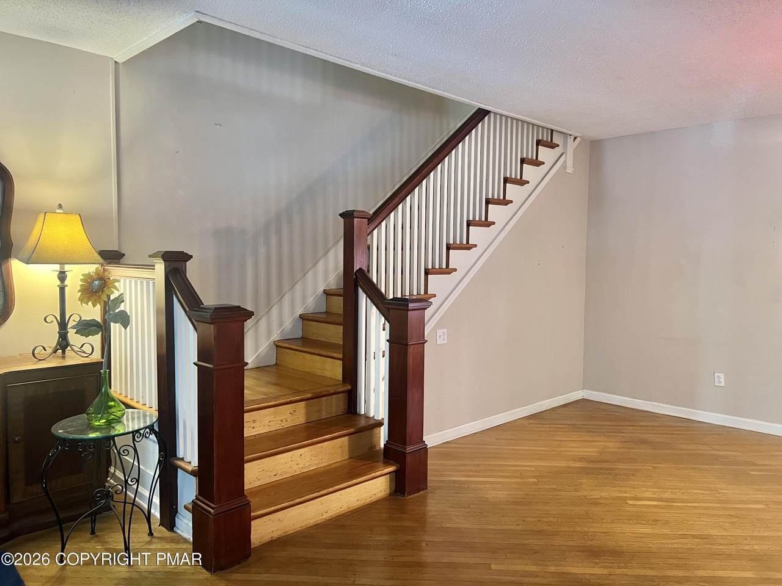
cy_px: 293
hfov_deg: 67.3
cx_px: 391
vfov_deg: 53.1
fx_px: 587
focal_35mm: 26
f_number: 1.5
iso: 400
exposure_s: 1/60
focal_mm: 5.7
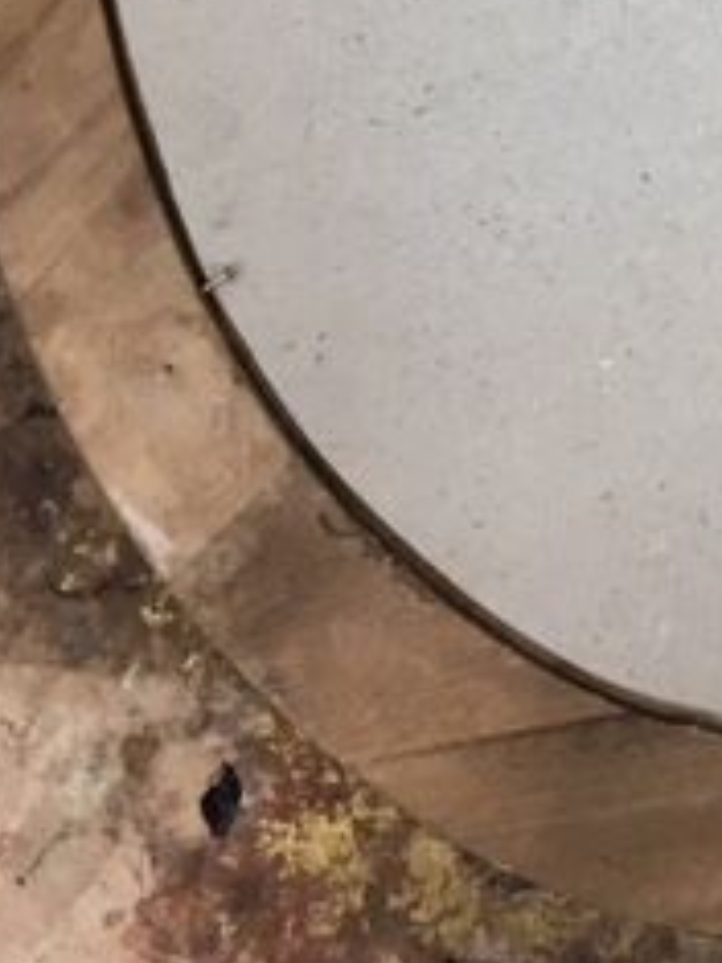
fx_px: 2199
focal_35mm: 79
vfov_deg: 22.4
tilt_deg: -75.5
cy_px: -258
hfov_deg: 17.9
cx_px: 829
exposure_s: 1/33
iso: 64
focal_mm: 4.15
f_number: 2.2
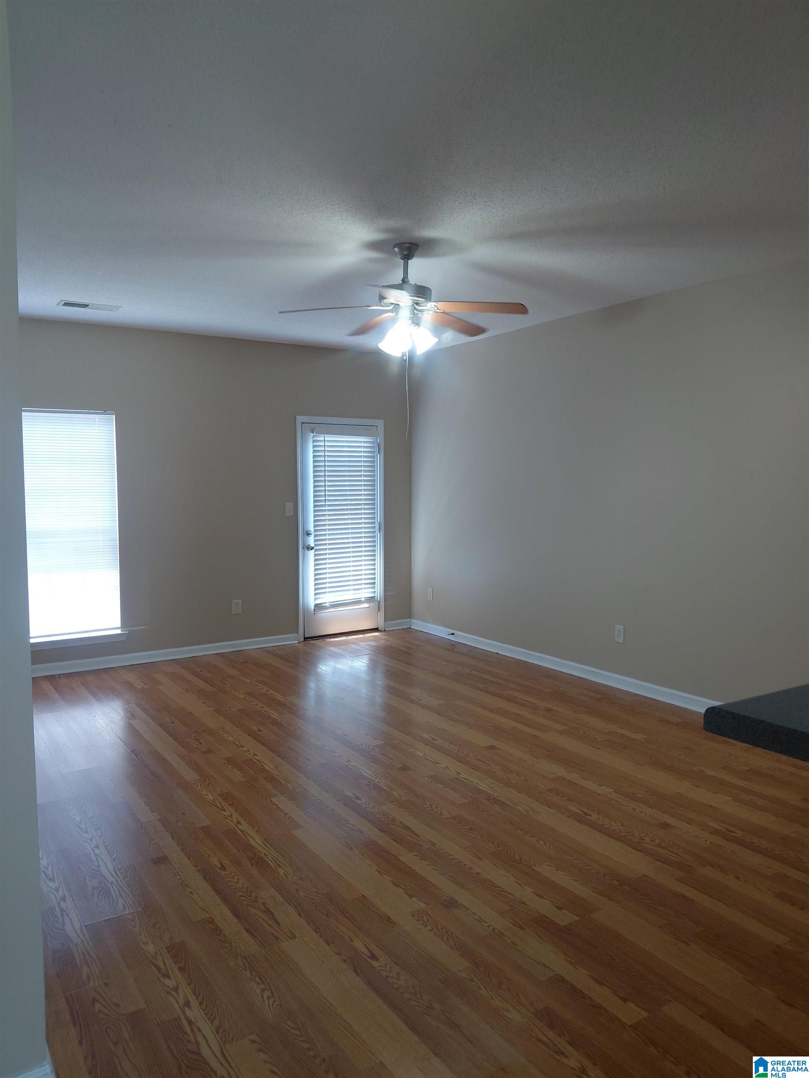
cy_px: 539
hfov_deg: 54.9
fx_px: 779
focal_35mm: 25
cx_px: 404
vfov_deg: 69.4
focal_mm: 4.69
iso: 200
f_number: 1.8
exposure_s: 1/120
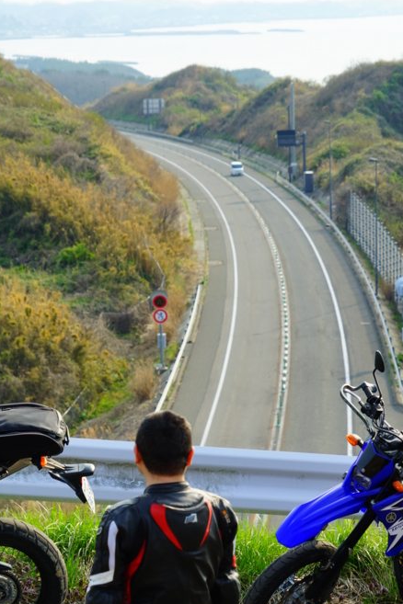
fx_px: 2065
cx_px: 178
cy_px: 334
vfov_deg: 16.6
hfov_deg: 11.1
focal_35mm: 123
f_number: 8
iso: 100
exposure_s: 1/125
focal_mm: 101
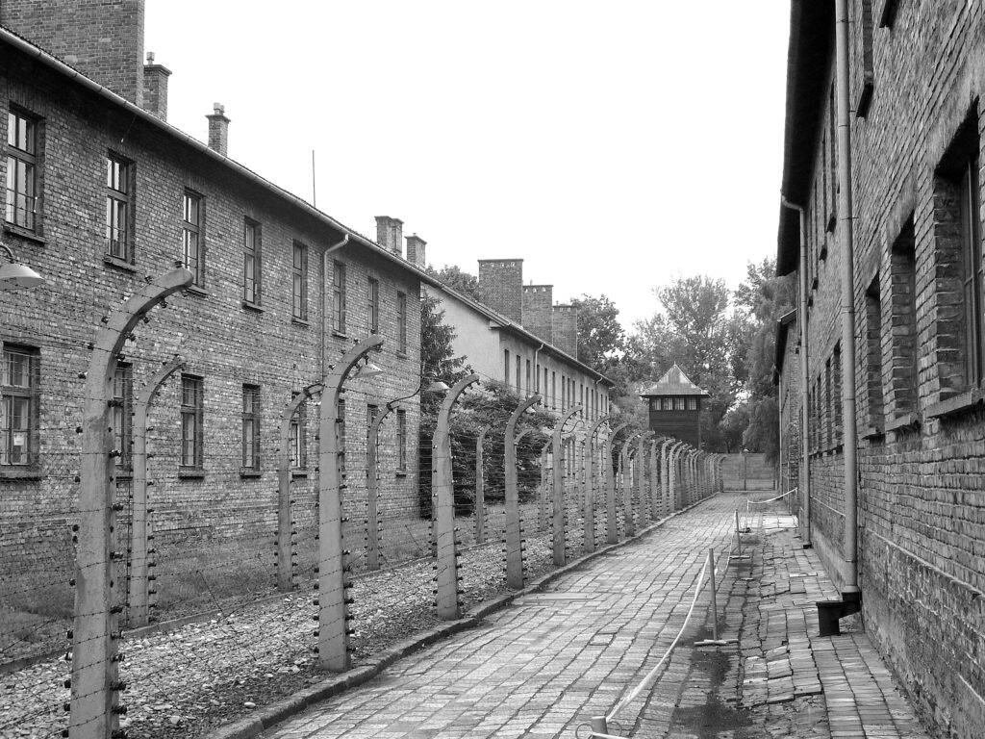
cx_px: 492
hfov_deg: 35.5
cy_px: 370
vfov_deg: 27.0
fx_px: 1537
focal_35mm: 54
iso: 80
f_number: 3.8
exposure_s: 1/500
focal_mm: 8.8
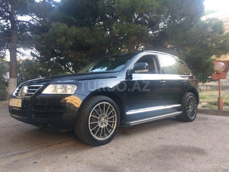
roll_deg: +0.0
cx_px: 114
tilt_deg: -0.3
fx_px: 192
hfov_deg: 61.7
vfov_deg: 48.2
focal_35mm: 29
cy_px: 86
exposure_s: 1/100
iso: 40
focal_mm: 4.15
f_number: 2.2
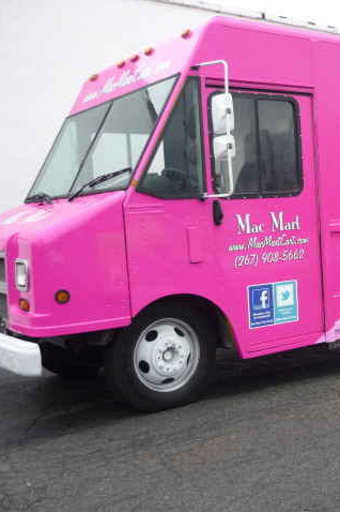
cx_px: 293
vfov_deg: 42.8
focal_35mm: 46
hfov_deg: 28.3
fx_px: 653
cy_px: 256
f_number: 2.8
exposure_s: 1/160
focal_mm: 5.5
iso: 100
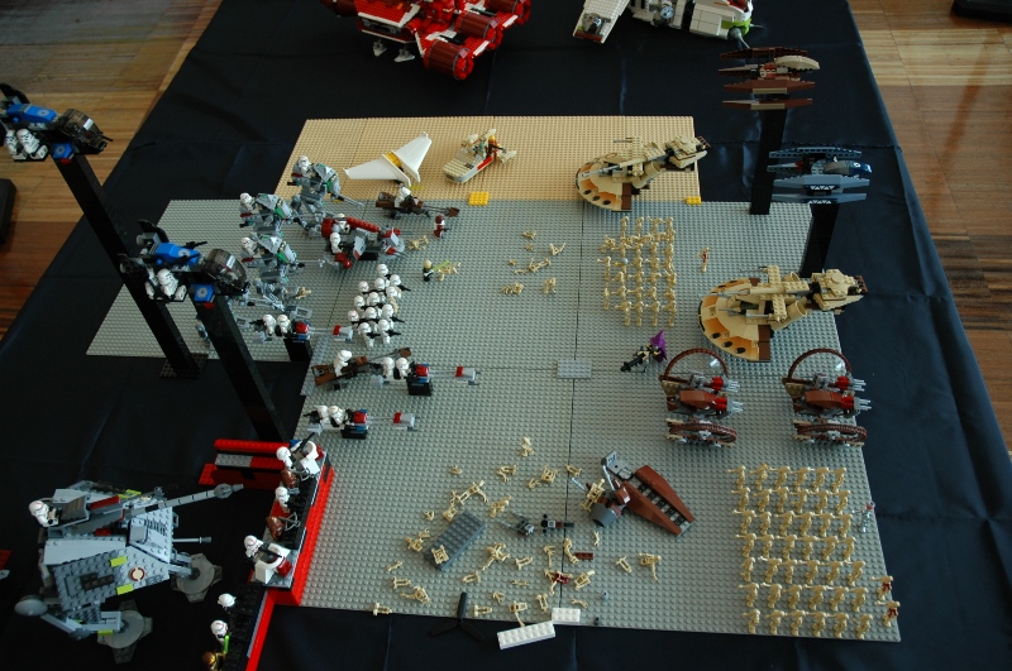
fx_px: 926
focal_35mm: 33
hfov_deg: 57.3
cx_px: 506
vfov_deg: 39.9
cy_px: 336
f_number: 3.8
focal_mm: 22
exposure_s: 1/30
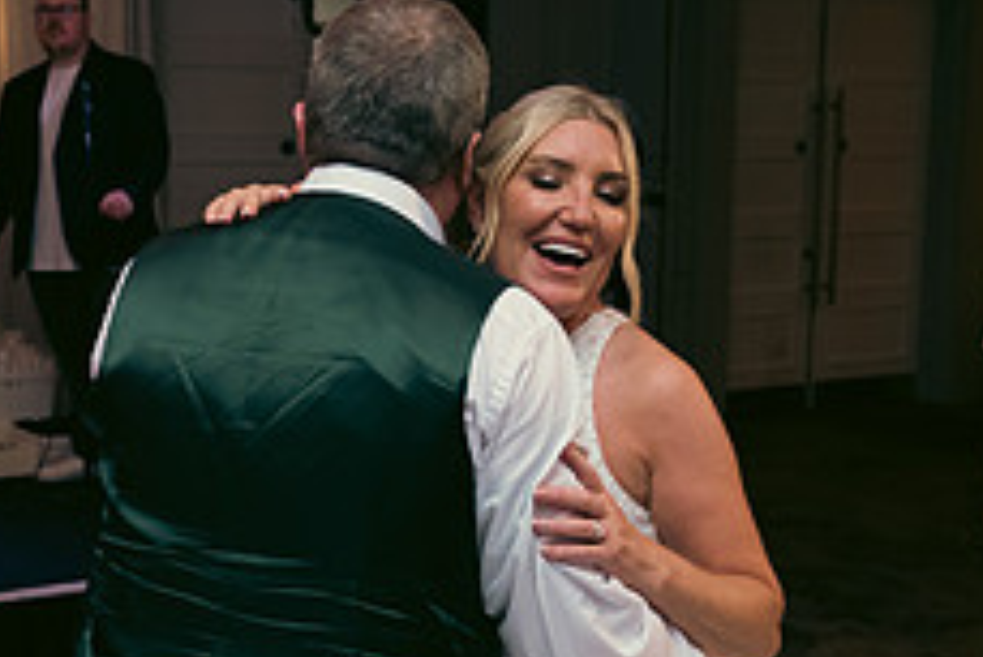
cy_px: 483
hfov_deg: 28.4
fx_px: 1940
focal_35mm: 71
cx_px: 425
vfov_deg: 19.1
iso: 800
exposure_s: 1/160
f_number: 3.5
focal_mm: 28
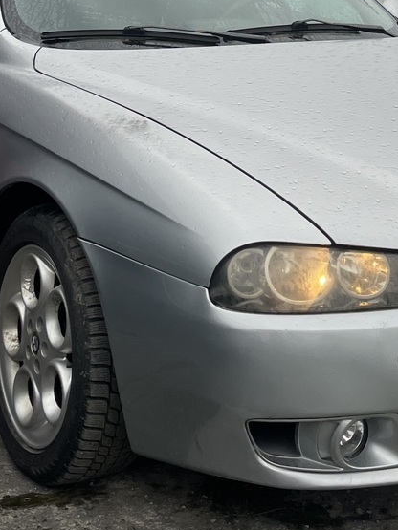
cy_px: -152
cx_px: 292
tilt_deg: +6.3
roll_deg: -0.9
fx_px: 1150
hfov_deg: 19.5
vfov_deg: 23.2
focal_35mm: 75
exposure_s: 1/149
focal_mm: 4.2
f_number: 1.6
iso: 32
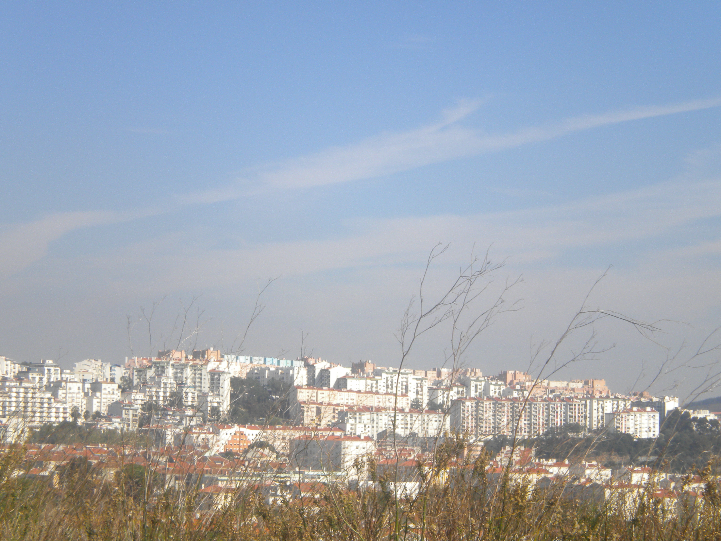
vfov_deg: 15.4
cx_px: 360
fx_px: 2000
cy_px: 270
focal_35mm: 96
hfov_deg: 20.4
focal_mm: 17.3
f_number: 8
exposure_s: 1/263
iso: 84
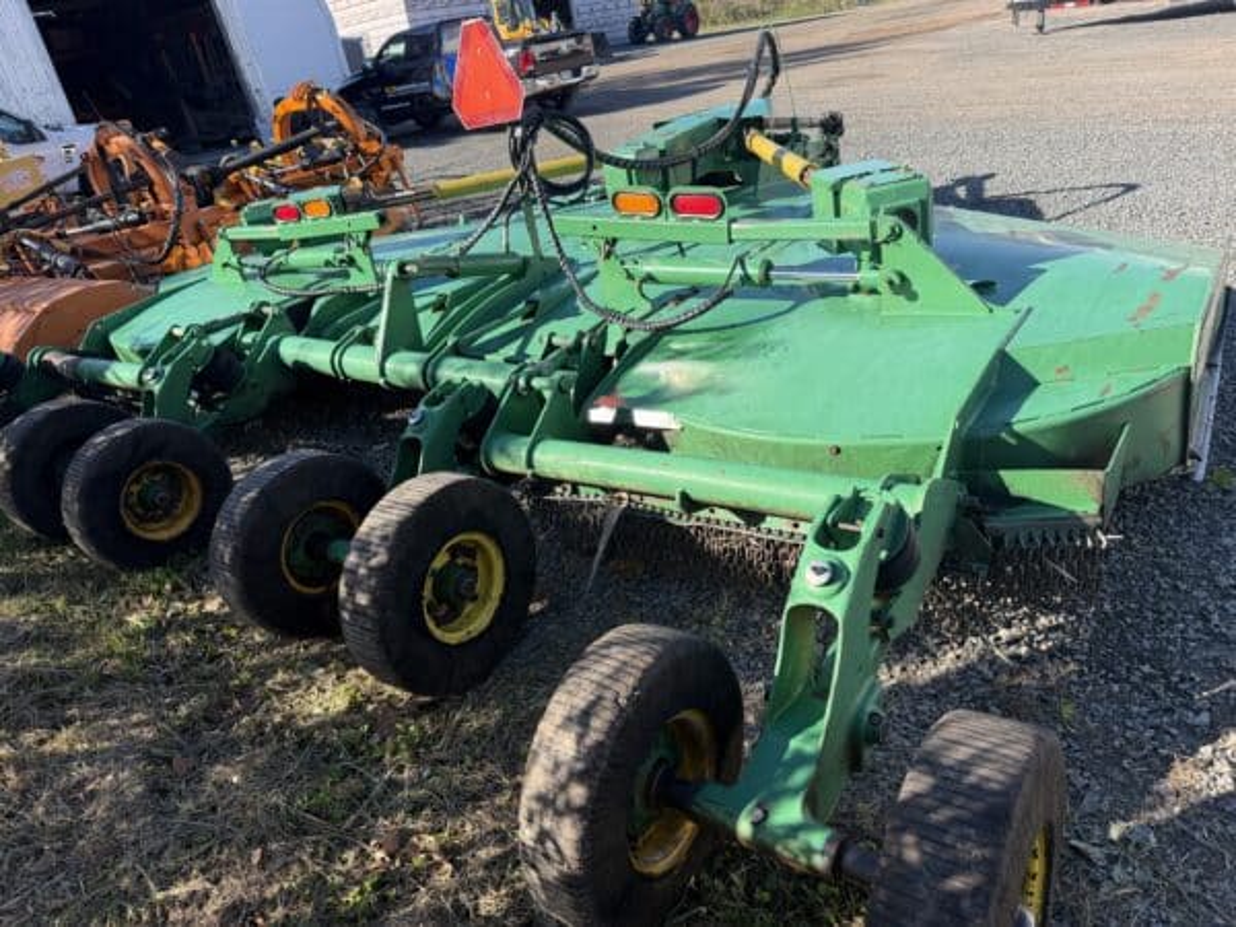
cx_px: 618
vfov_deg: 56.8
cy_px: 464
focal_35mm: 24
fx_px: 857
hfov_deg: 71.6
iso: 80
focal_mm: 6.76
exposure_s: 1/1493
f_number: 1.78
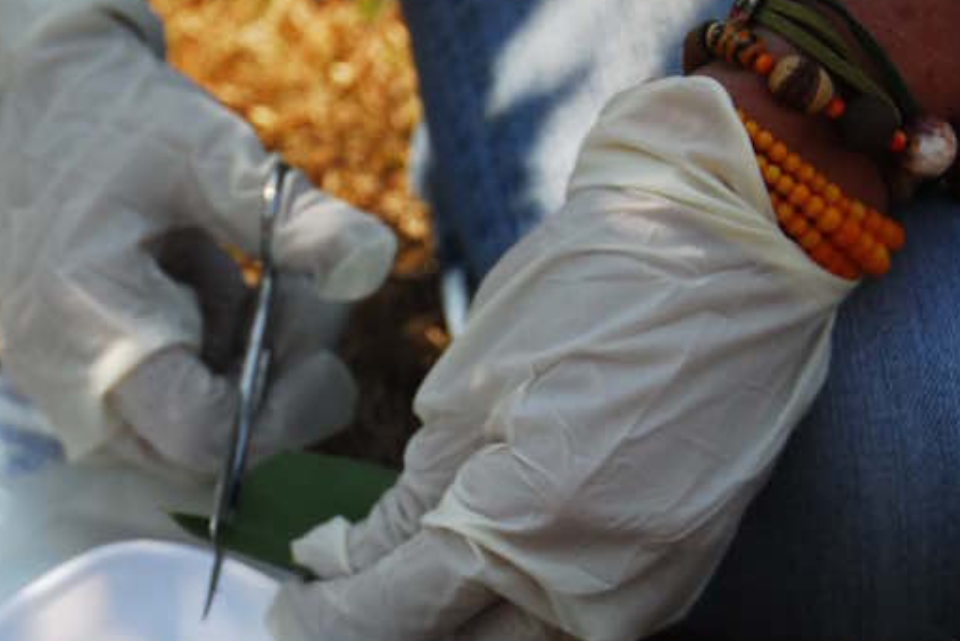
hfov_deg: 12.3
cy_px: 587
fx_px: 4429
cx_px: 47
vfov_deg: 8.3
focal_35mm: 166
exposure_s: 1/160
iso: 100
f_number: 6.3
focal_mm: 55
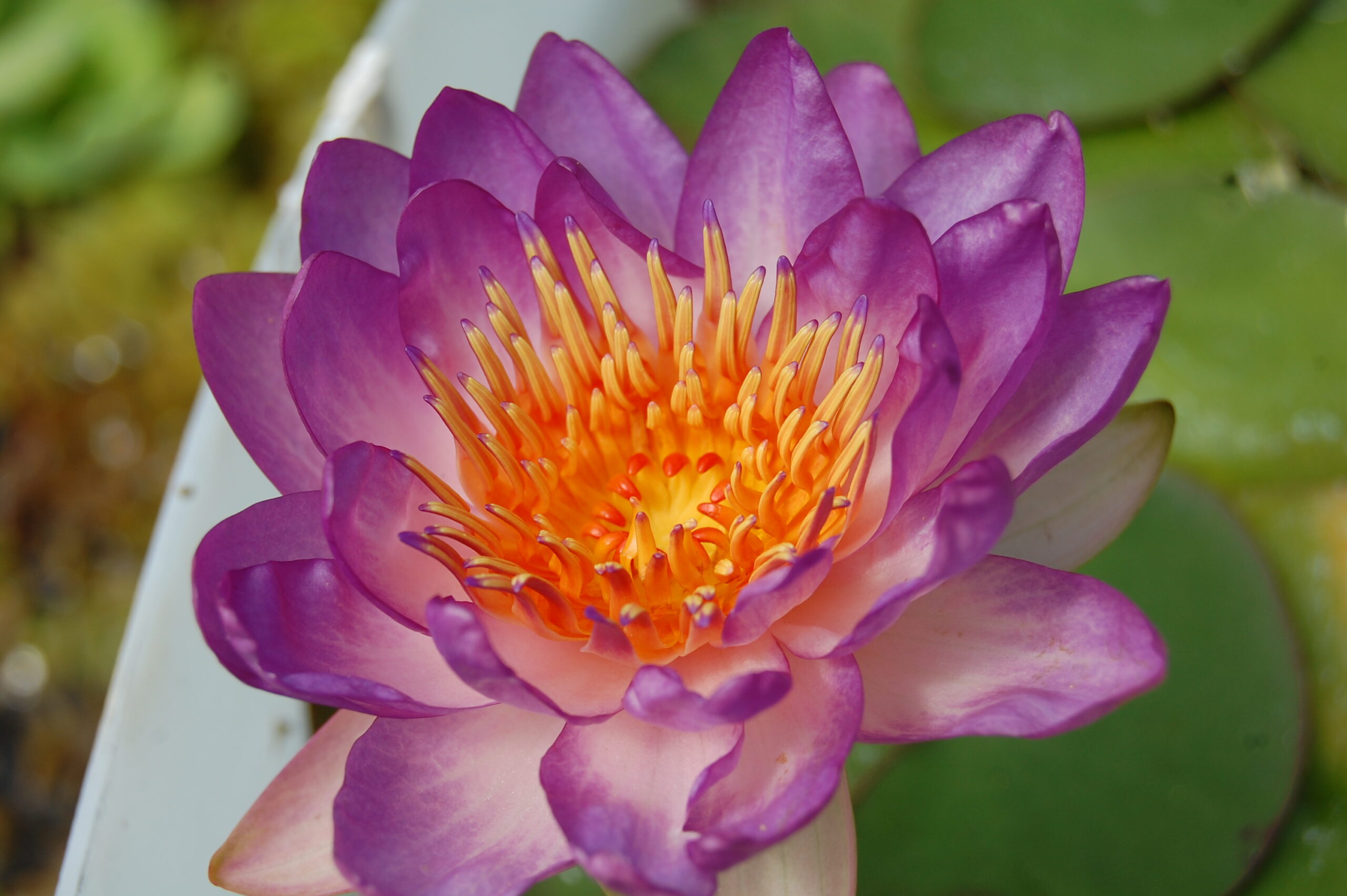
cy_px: 448
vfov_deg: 16.5
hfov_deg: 24.6
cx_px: 674
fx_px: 3084
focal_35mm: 82
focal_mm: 55
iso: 200
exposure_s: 1/250
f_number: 8
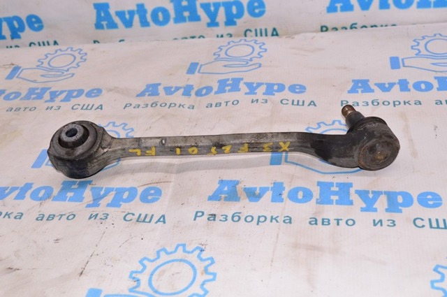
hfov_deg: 38.9
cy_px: 148
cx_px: 224
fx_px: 632
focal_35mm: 51
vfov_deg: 26.4
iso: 1600
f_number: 8
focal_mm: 34
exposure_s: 1/200
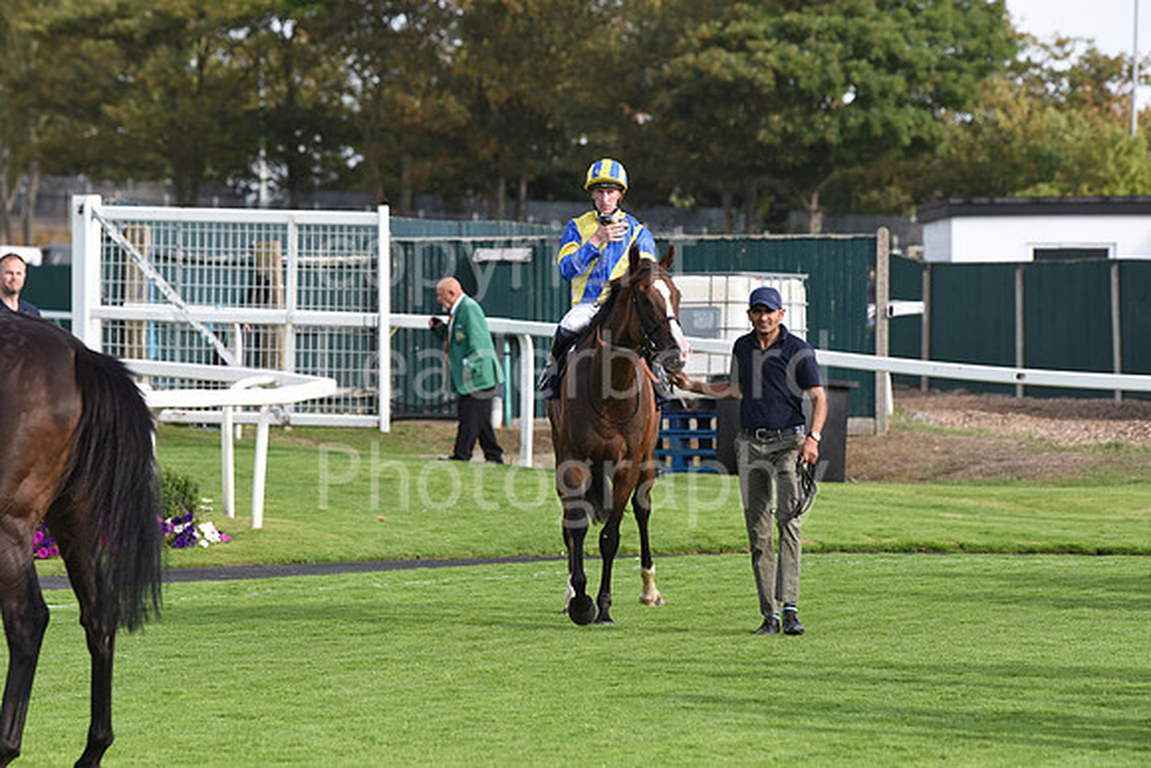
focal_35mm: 200
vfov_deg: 6.9
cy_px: 384
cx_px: 576
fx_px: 6396
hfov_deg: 10.3
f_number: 5.6
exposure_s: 1/1250
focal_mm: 200
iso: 640
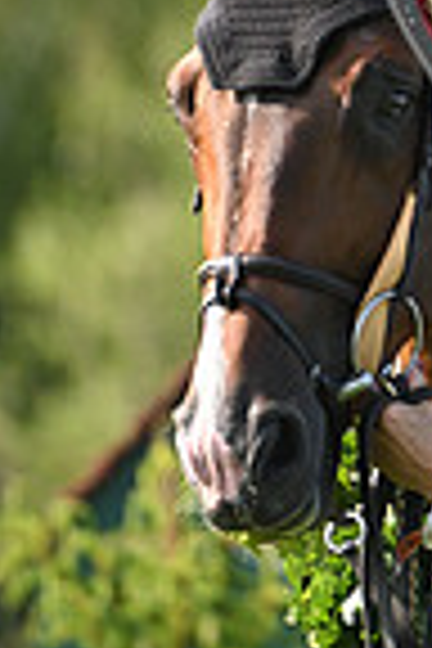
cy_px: -315
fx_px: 24586
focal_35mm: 1366
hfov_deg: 1.0
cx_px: 866
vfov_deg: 1.5
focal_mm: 340
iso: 720
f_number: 4.5
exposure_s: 1/1250
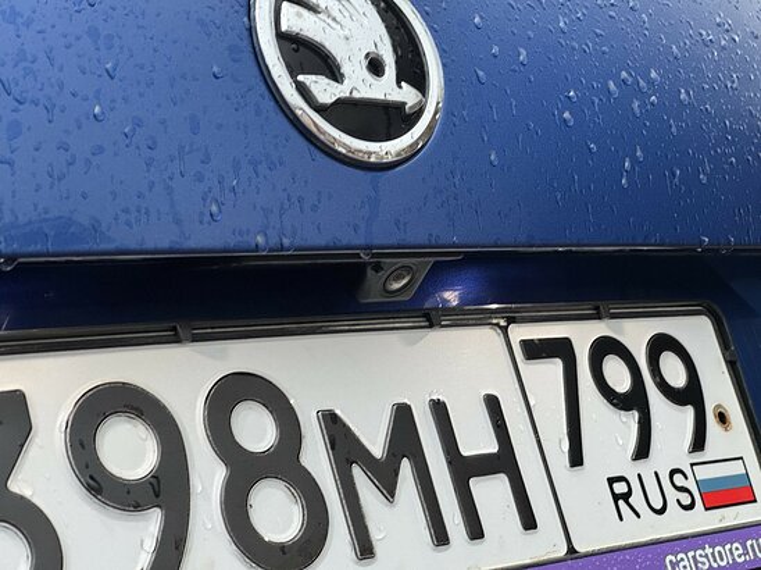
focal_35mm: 77
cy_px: 285
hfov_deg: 25.4
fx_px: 1691
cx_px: 380
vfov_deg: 19.1
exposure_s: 1/60
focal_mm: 9
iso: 500
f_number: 2.8
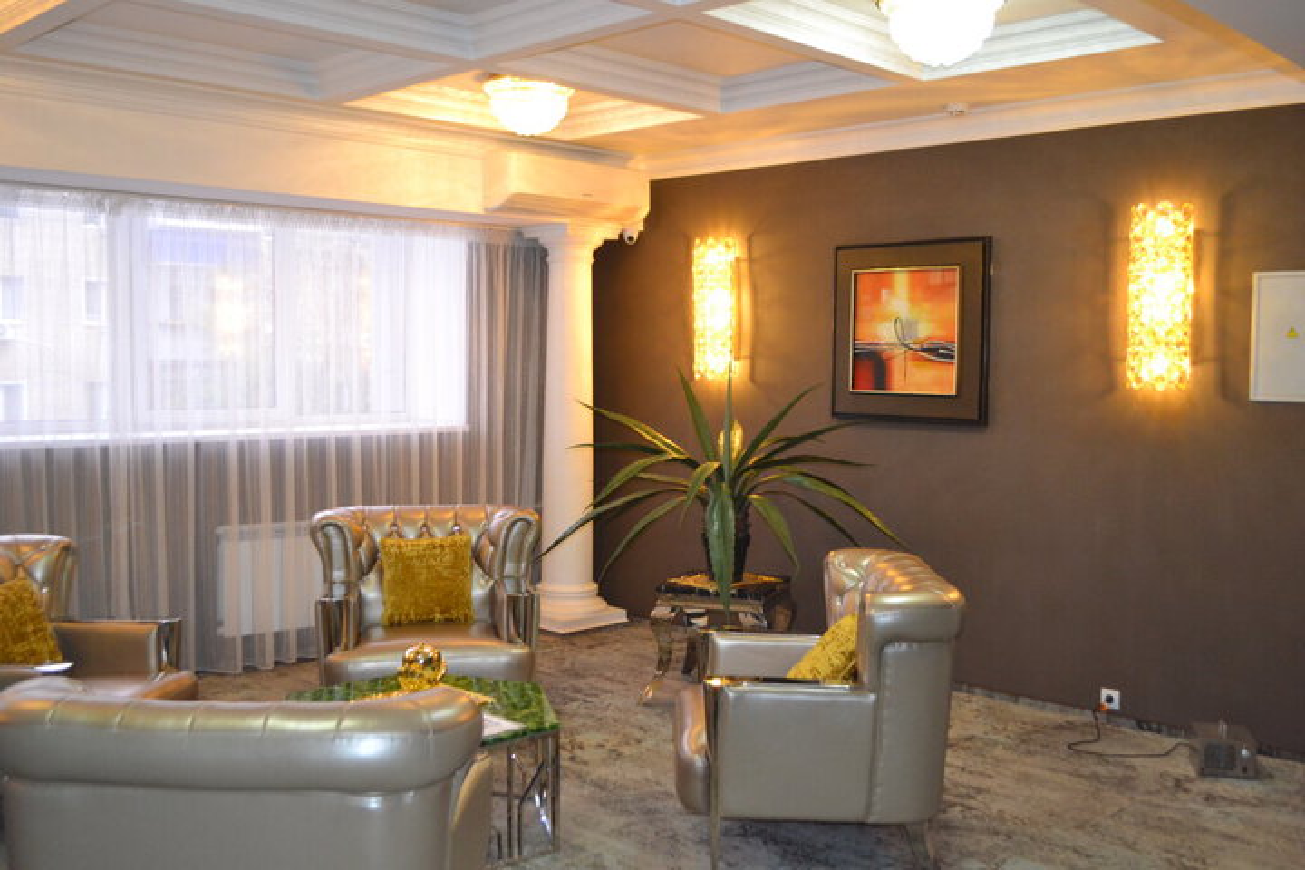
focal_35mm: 33
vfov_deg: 40.0
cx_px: 652
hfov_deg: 57.2
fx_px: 1196
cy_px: 435
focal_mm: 22
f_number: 4
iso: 1600
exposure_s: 1/60
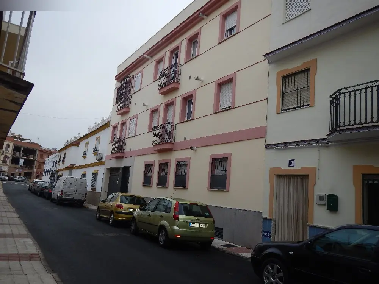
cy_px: 142
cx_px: 190
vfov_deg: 49.7
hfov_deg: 63.4
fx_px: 307
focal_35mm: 28
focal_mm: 5
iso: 125
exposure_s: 1/200
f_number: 3.9
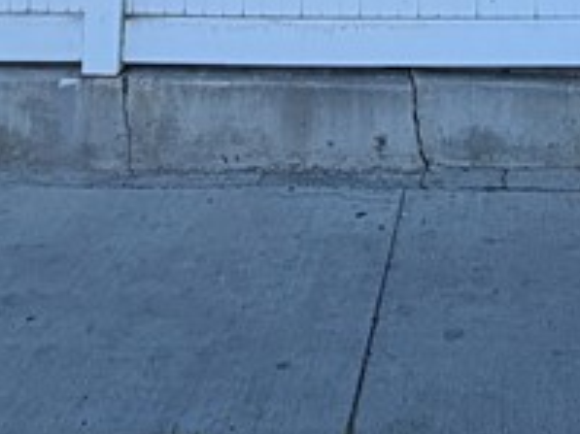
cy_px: -440
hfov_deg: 26.3
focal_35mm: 72
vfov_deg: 15.9
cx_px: 510
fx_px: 1206
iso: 40
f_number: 2.2
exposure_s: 1/672
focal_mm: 2.22
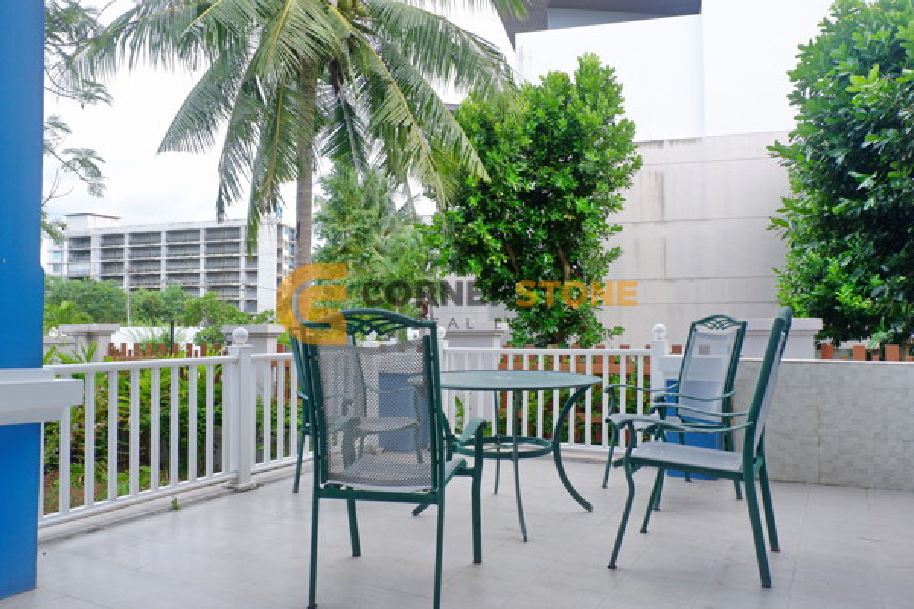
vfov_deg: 49.6
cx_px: 457
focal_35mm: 26
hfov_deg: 69.4
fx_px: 660
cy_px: 304
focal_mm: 17.5
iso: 200
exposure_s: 1/250
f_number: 5.6
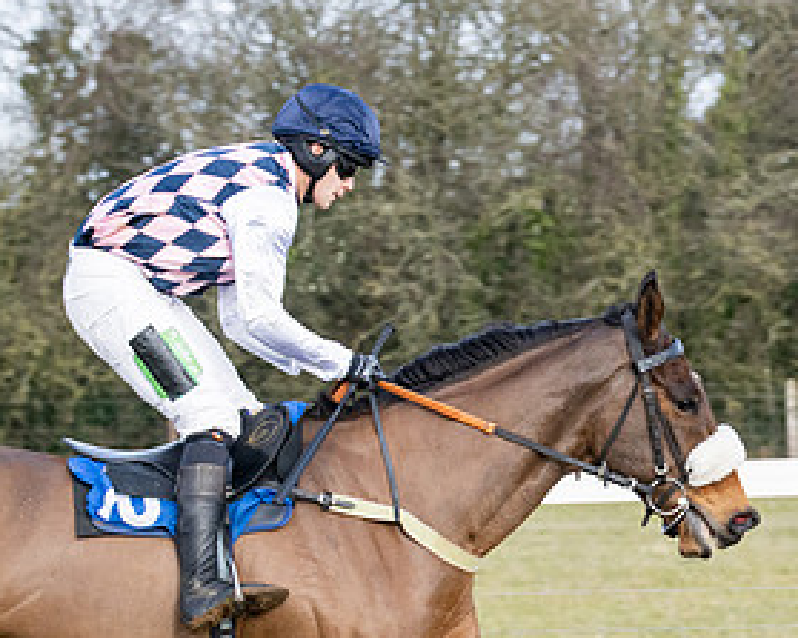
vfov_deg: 3.9
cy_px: 658
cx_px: 232
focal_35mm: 396
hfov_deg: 4.9
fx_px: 9349
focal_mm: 91
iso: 400
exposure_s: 1/1000
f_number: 5
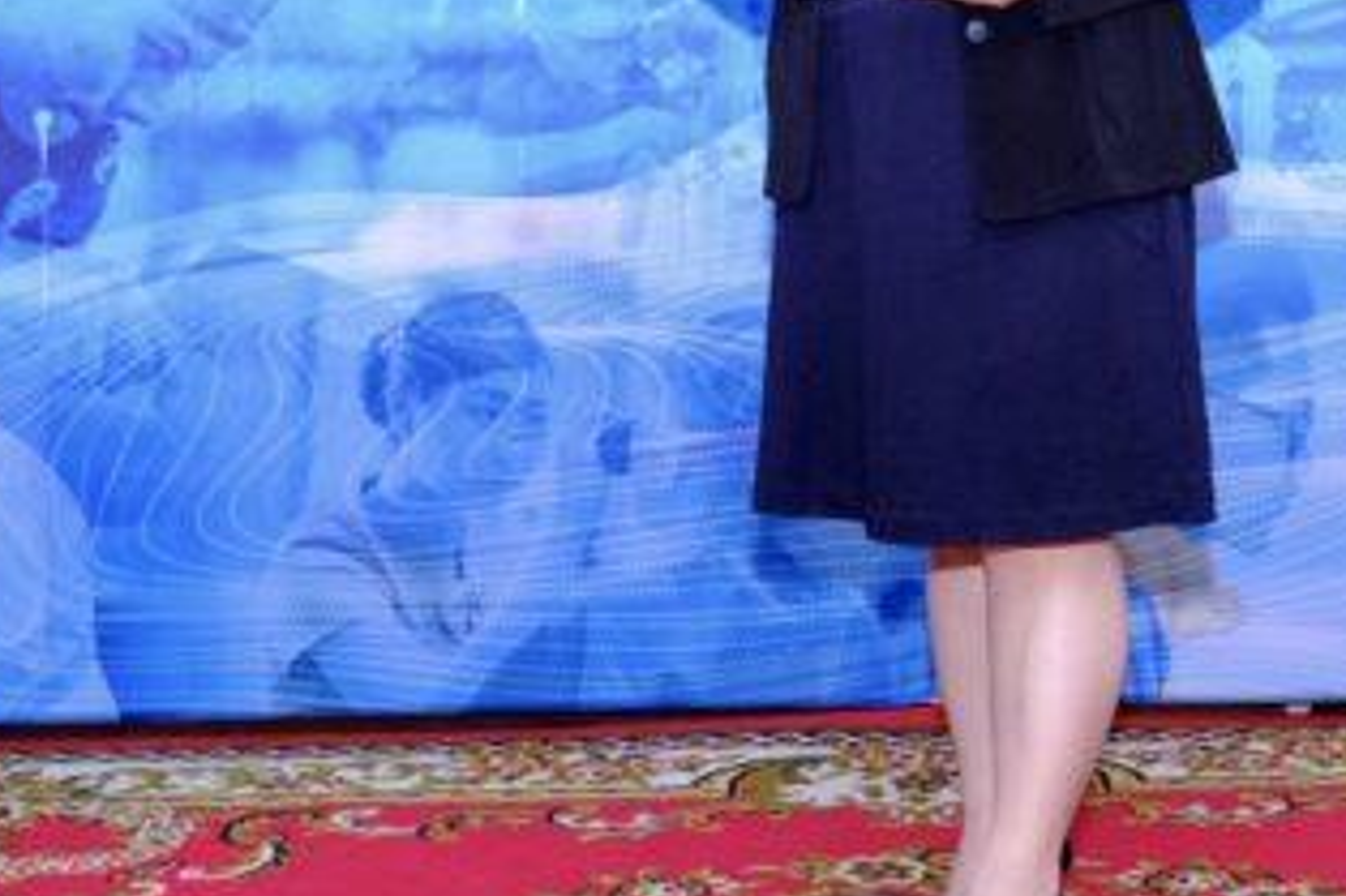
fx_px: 2653
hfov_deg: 28.2
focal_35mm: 71
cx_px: 964
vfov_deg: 18.9
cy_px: 116
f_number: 4
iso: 2500
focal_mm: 19.4
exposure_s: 1/250
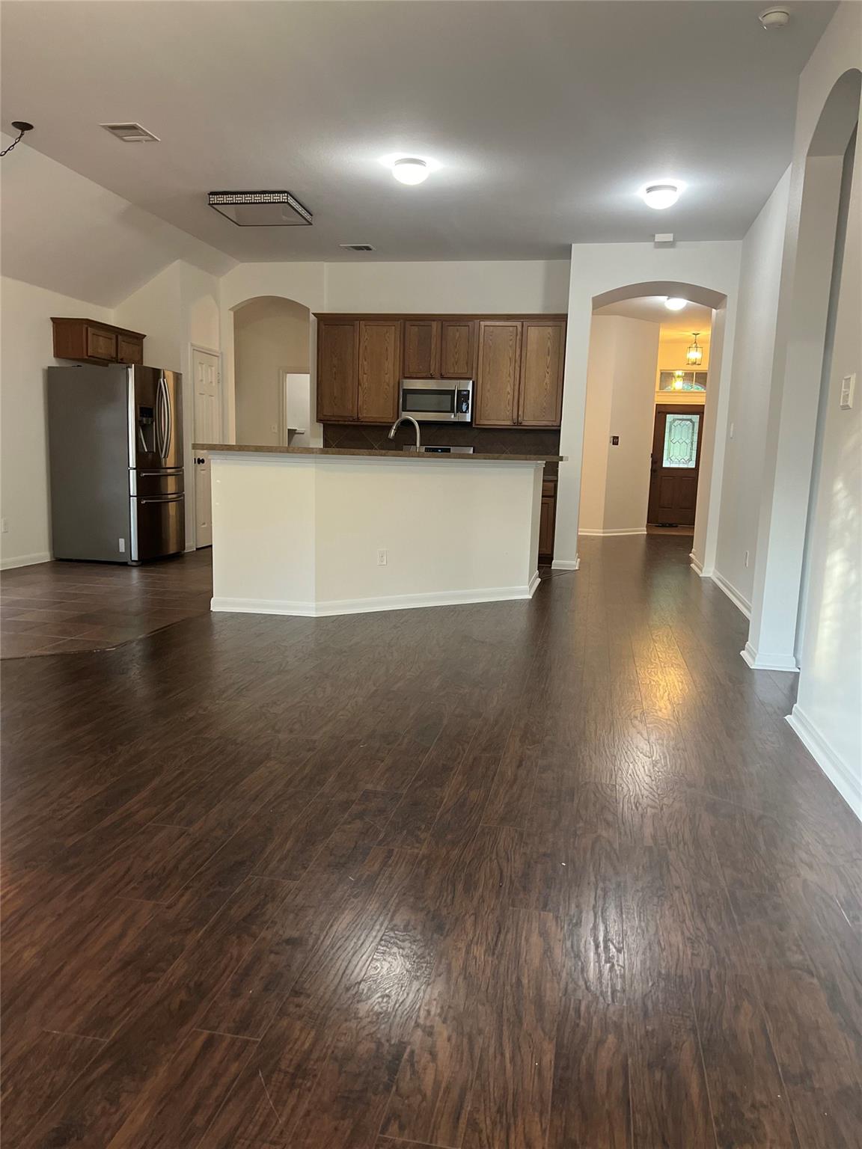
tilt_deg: -7.5
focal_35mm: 26
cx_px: 431
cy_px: 574
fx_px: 863
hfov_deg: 53.1
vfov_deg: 67.3
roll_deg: -2.0
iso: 250
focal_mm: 5.7
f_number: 1.5
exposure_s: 1/60
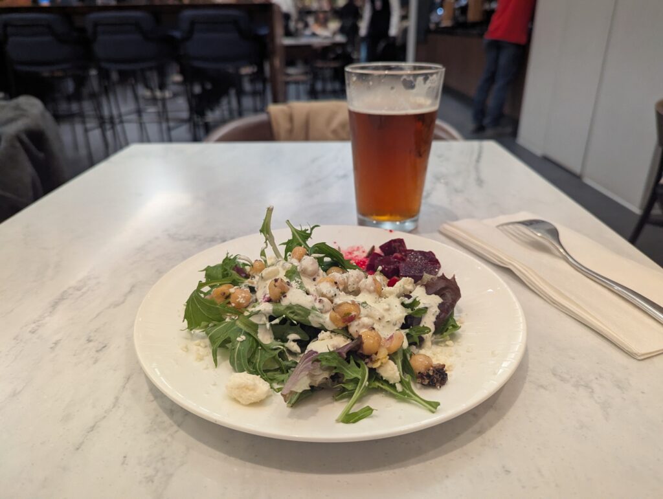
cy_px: 250
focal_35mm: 24
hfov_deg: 71.5
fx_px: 460
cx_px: 332
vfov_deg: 56.9
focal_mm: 6.81
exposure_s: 1/301
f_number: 1.85
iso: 960
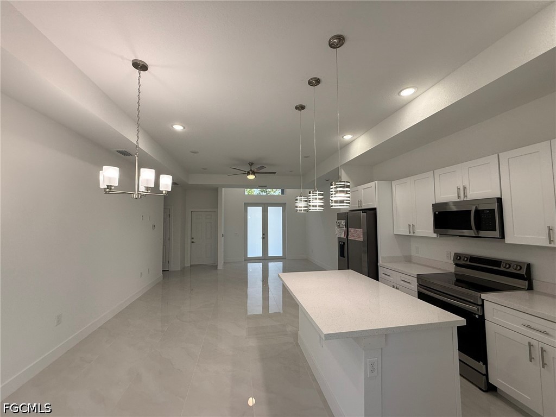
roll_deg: +0.0
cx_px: 278
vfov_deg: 85.7
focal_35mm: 14
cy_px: 208
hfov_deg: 102.1
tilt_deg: +2.4
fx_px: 225
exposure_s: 1/135
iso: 64
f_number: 2.2
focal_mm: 2.22
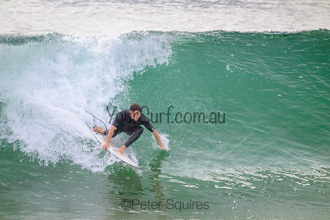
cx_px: 165
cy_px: 110
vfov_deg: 1.7
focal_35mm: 800
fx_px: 7335
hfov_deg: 2.6
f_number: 11
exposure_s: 1/2000
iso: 1400
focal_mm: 800
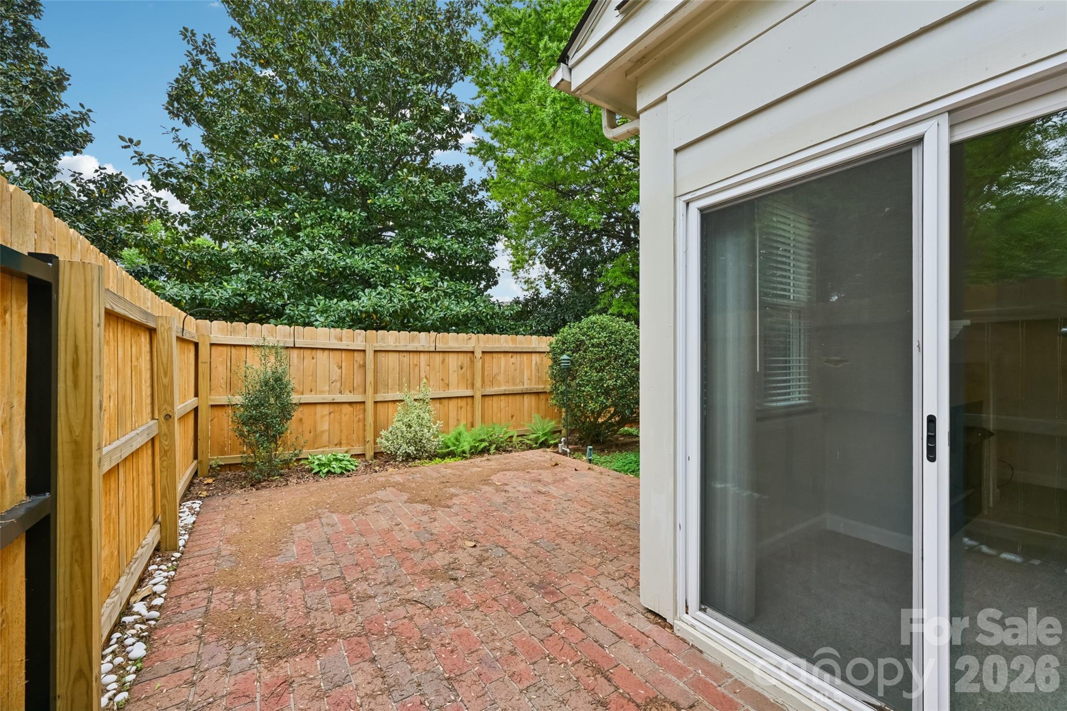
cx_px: 534
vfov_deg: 81.2
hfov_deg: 104.3
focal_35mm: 14
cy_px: 356
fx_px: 415
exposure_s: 1/80
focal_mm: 14
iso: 100
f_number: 8
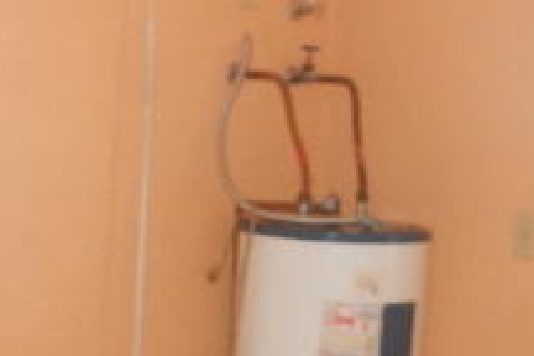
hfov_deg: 25.7
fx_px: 1142
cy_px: 297
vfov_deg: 17.5
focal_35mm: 77
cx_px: 82
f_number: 3.7
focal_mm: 4.5
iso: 200
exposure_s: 1/30
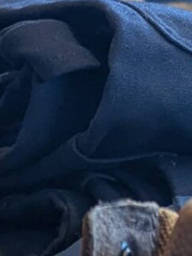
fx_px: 1411
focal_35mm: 191
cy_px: 535
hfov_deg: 6.8
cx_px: -435
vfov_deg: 9.6
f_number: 1.85
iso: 229
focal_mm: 6.81
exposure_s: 1/120
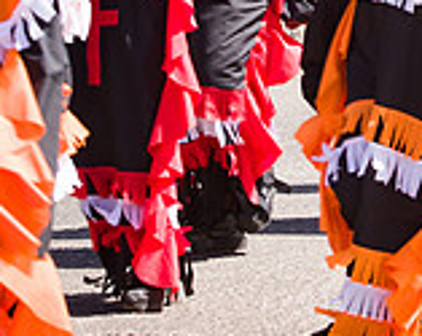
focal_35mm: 243
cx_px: 425
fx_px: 3029
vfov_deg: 6.3
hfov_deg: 7.9
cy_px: -68
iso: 100
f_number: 7.1
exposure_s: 1/160
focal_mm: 70
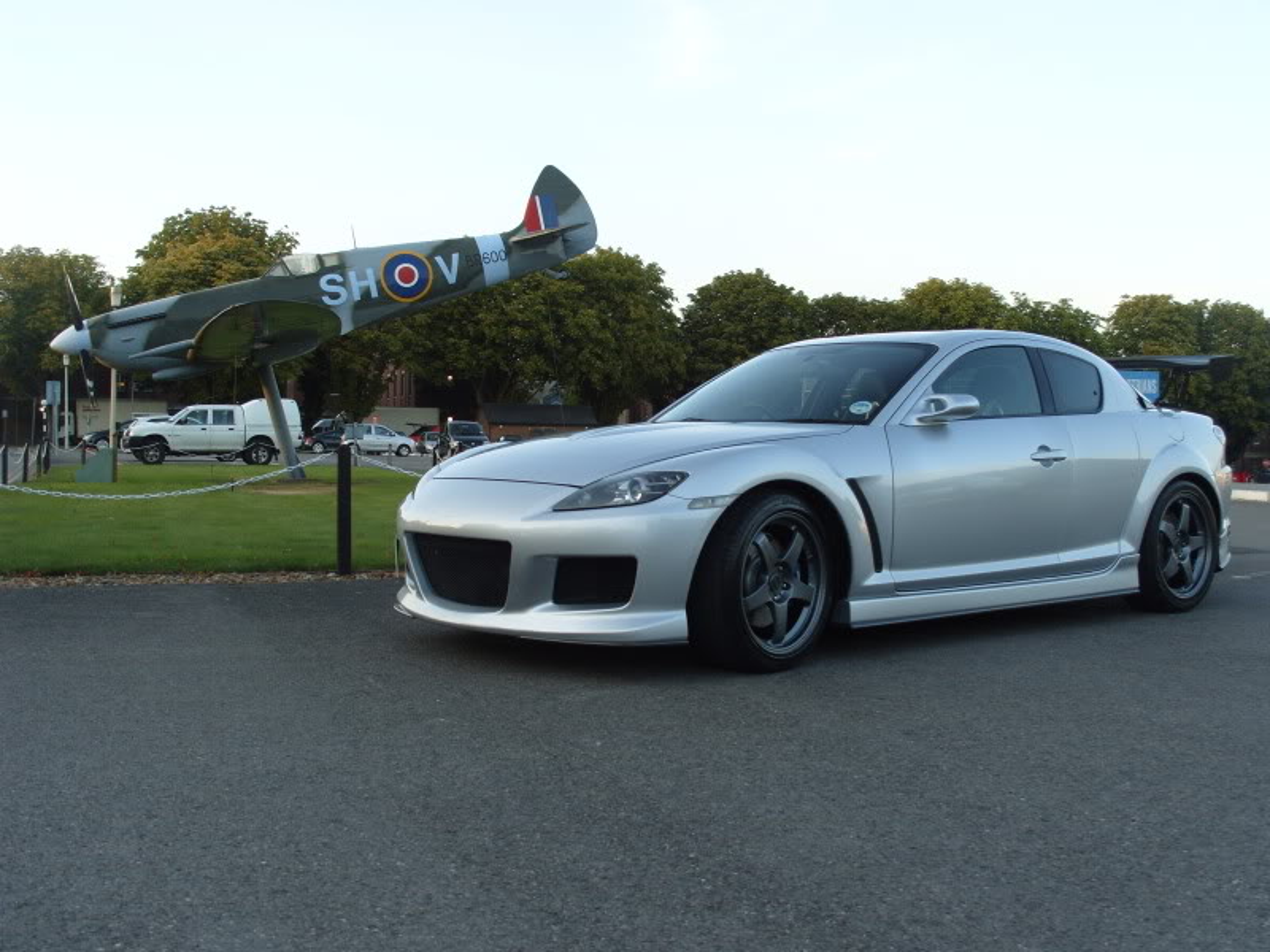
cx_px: 635
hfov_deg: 46.8
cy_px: 476
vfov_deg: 36.0
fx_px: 1468
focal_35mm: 40
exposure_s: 1/90
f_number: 3.5
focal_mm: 8.9
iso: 80
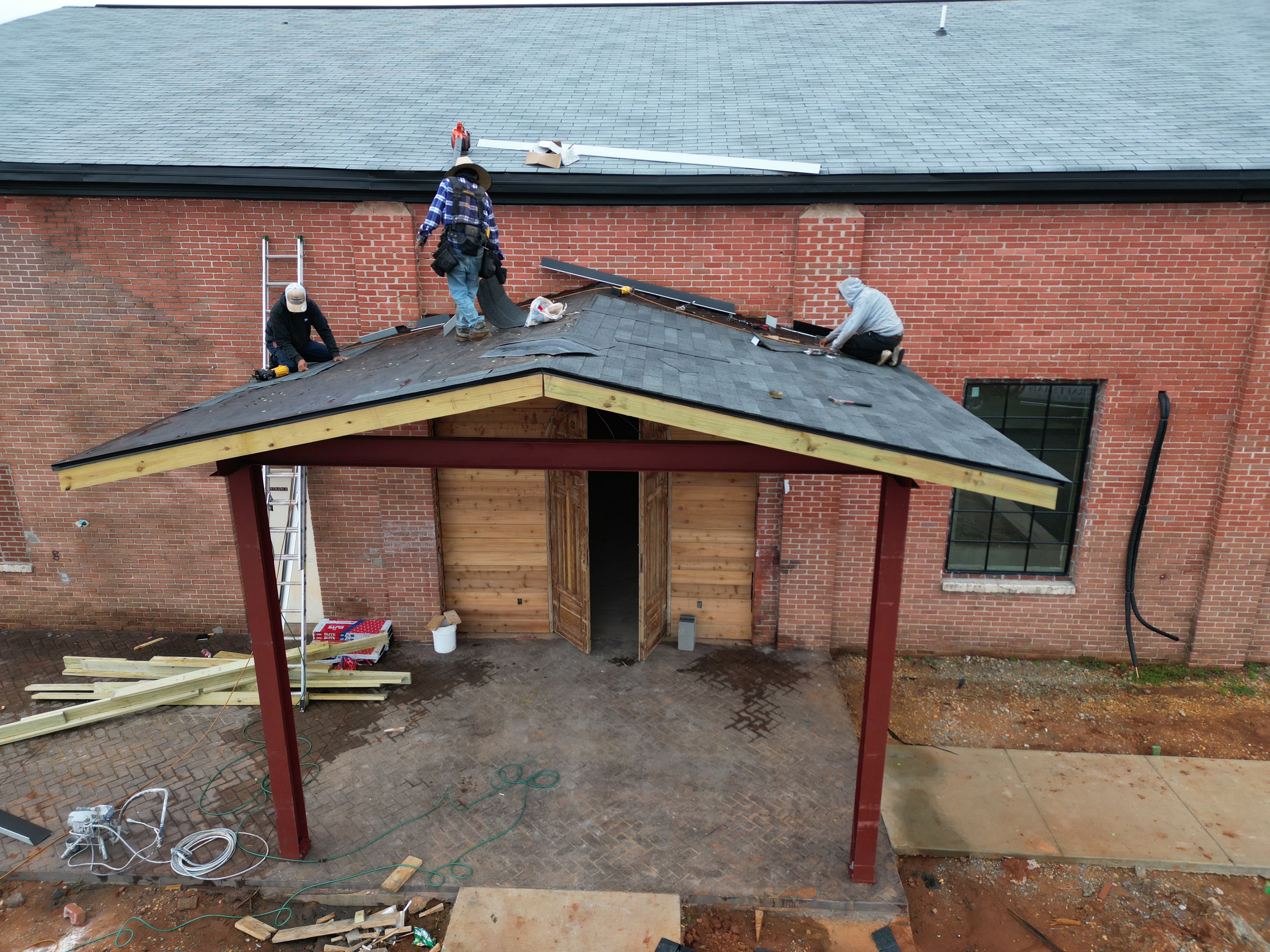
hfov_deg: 71.6
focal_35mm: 24
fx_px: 881
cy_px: 476
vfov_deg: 56.8
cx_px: 635
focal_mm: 6.72
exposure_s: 1/90
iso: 120
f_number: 1.7
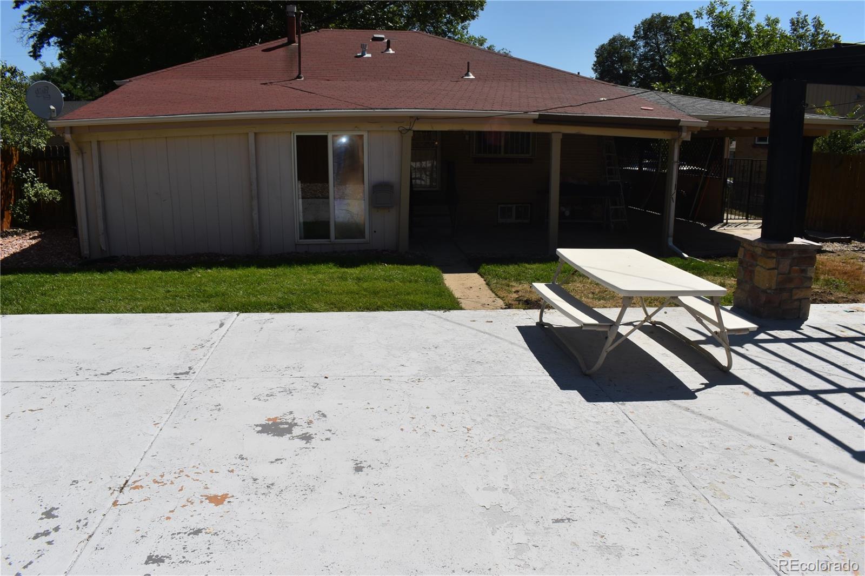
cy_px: 288
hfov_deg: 67.4
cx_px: 432
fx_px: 649
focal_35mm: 27
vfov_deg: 47.9
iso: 100
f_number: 14
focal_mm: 18
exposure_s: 1/200
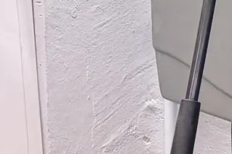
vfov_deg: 8.4
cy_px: 144
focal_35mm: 163
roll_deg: -1.4
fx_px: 1049
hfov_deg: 11.6
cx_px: 424
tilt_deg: -11.4
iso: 160
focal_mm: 5.96
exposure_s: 1/50
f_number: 1.6
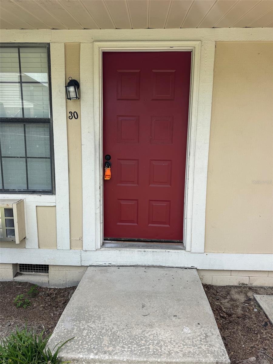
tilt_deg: -8.4
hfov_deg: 56.8
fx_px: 252
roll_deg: -1.2
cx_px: 136
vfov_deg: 71.6
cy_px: 182
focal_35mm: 24
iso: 80
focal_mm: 6.76
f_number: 1.78
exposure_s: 1/2041
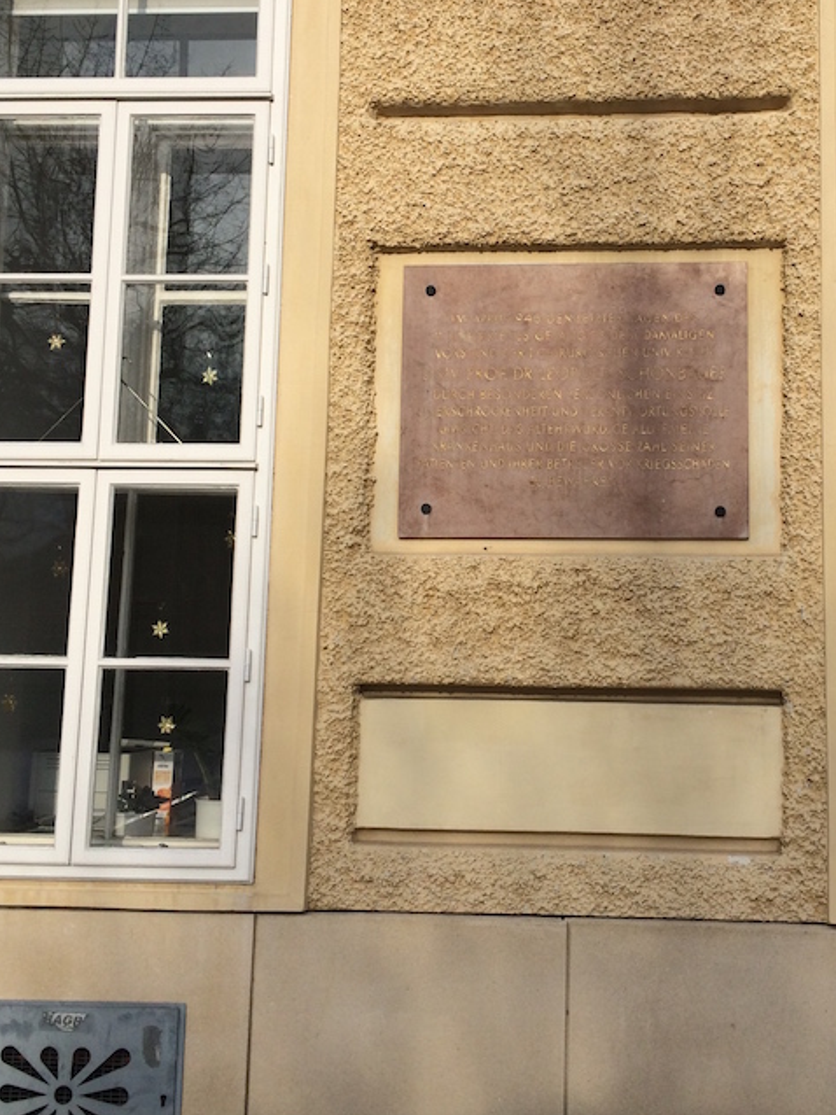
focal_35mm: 43
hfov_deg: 33.3
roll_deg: -0.4
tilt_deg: +4.2
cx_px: 568
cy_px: 438
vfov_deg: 43.6
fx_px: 1384
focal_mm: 4.15
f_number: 2.2
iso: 32
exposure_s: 1/2564
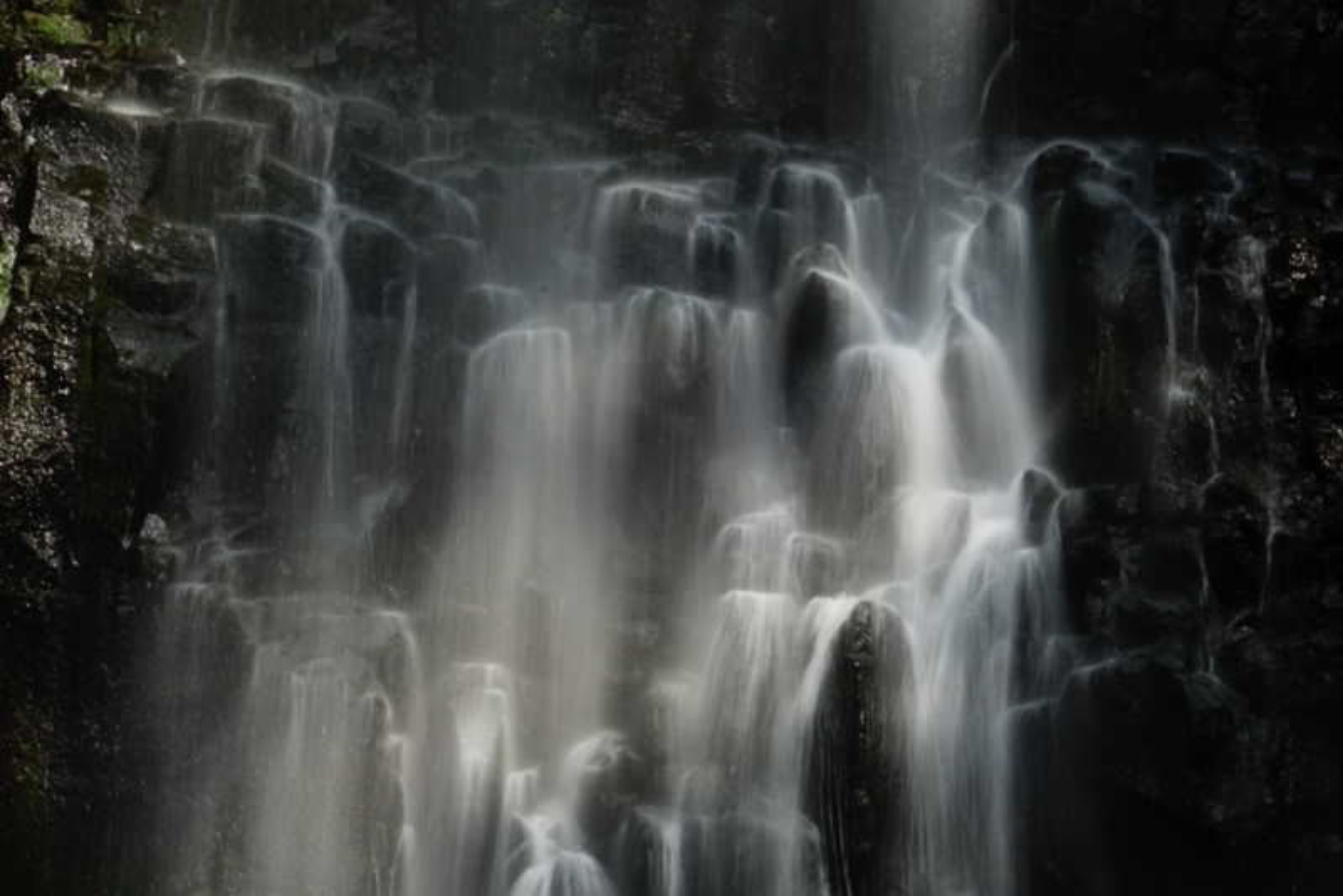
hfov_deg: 8.1
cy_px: 448
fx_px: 9441
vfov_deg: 5.4
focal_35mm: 253
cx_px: 672
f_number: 32
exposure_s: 1/13
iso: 100
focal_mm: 169
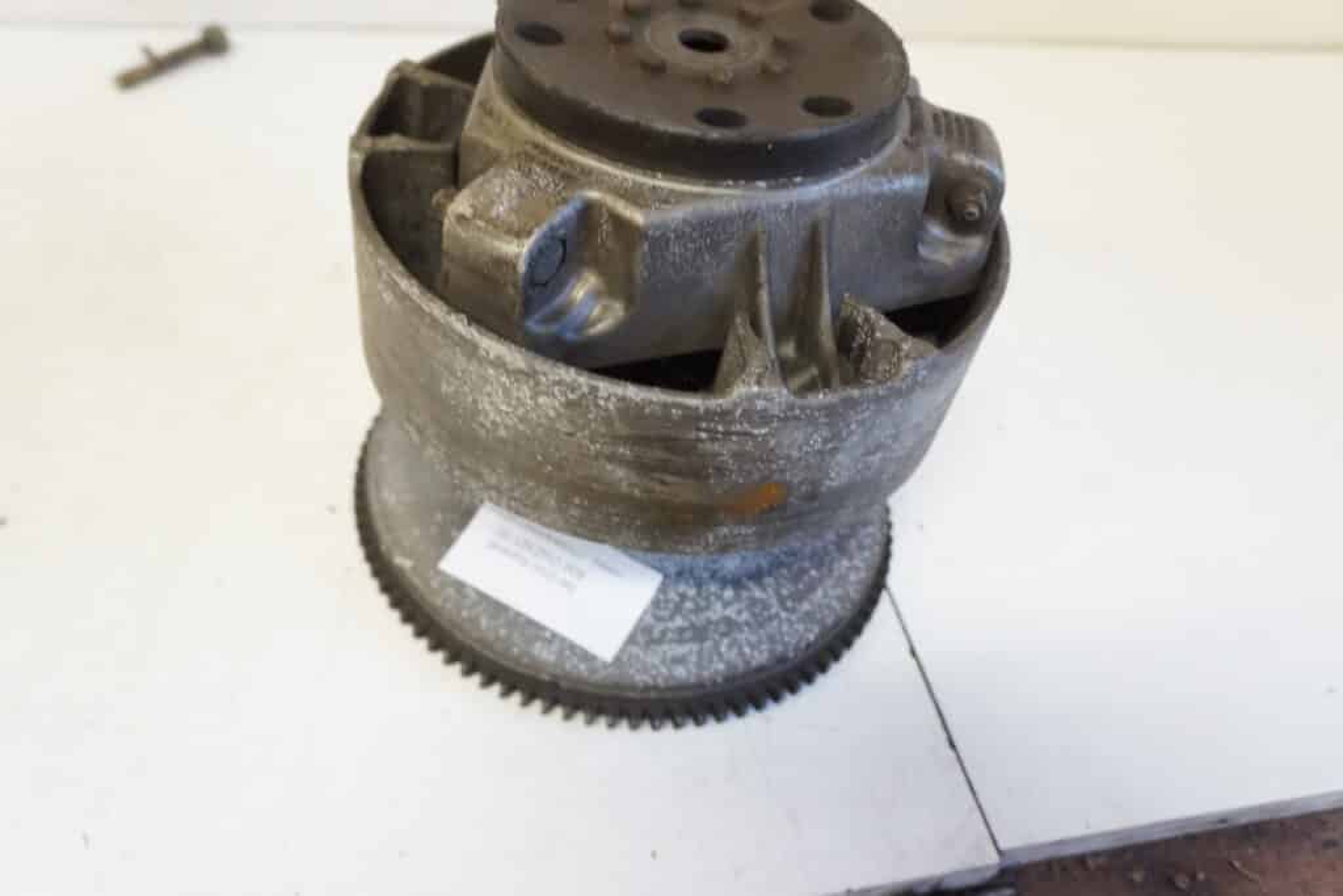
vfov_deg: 43.6
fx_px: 1119
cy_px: 448
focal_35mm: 30
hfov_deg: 61.9
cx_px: 672
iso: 2500
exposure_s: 1/60
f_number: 4
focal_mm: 20
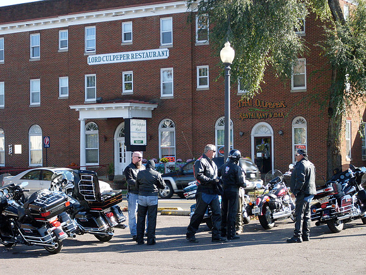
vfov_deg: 16.1
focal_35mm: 92
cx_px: 183
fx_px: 973
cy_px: 138
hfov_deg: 21.3
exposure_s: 1/125
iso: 80
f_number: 4.4
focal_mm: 15.3
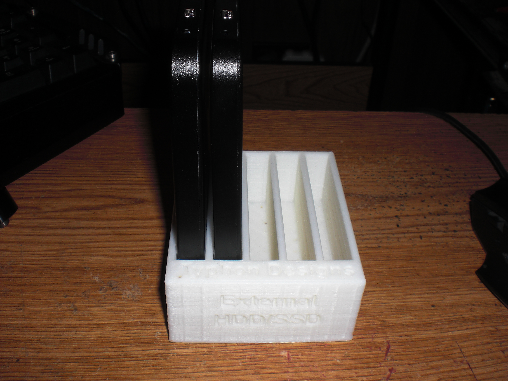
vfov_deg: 37.7
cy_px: 190
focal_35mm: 38
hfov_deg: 49.0
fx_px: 558
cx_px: 254
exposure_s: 1/60
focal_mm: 6.3
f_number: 5.6
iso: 64
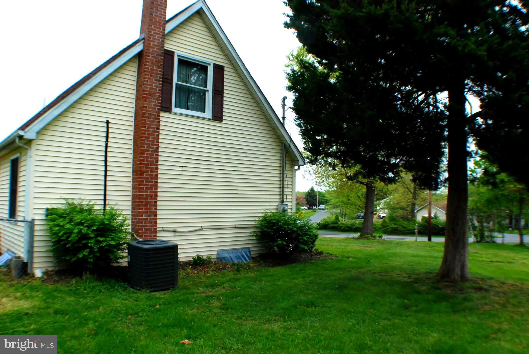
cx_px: 264
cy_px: 177
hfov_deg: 53.1
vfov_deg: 37.0
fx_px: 530
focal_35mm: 36
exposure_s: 1/400
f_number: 10
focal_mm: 24
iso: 1000
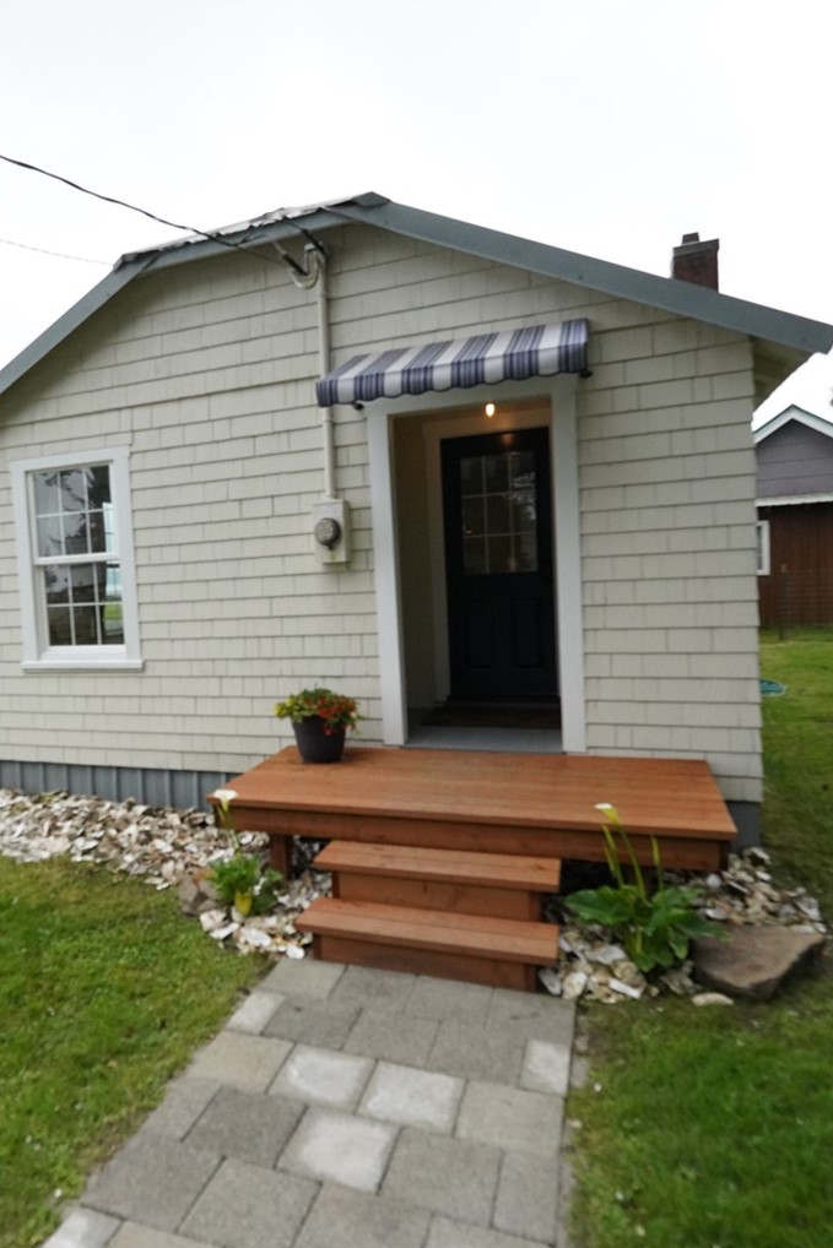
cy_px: 622
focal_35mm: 22
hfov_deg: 55.4
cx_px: 245
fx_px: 763
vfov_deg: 78.6
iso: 3200
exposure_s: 1/8000
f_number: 4
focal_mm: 14
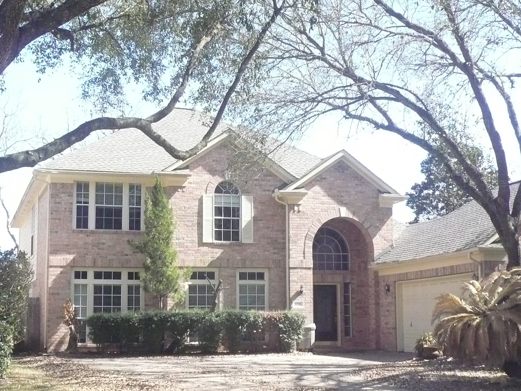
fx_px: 963
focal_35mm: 64
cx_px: 260
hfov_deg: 30.3
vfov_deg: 22.9
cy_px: 196
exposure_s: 1/160
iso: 400
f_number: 10
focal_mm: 6.9
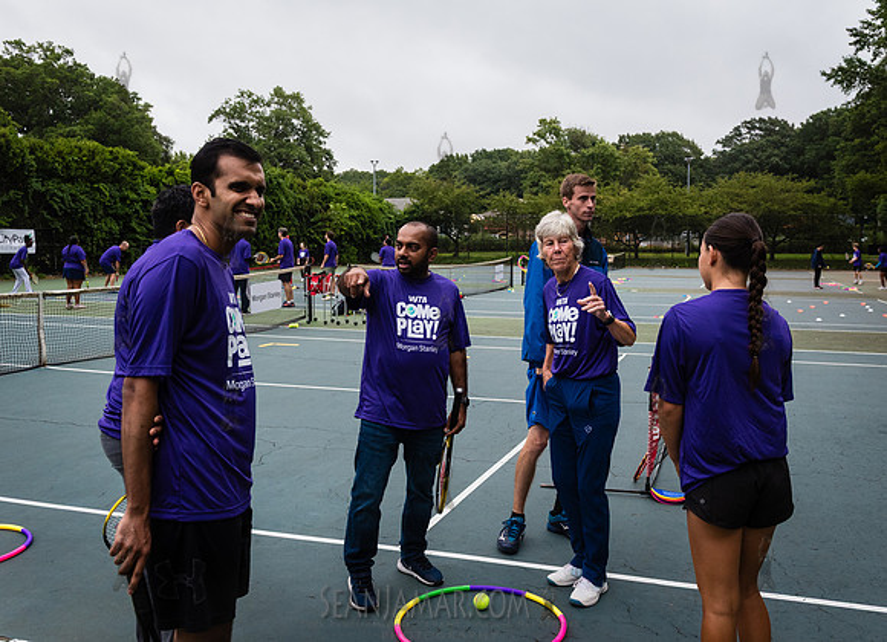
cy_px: 296
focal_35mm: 33
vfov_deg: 42.0
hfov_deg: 55.8
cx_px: 486
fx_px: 835
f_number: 5
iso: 1600
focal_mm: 29
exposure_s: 1/2000
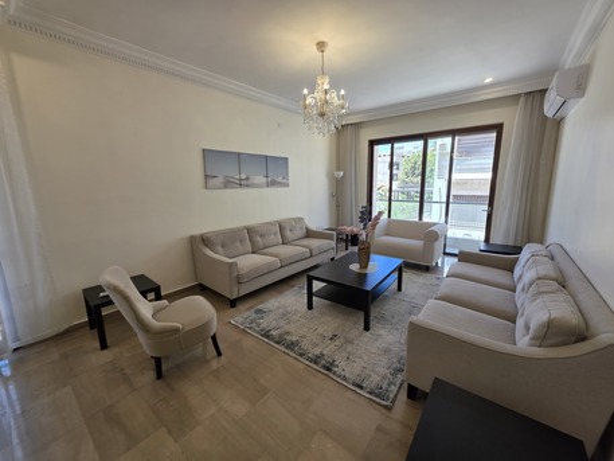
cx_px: 307
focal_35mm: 13
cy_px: 230
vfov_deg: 89.9
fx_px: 231
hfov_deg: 106.2
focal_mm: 2.2
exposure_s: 1/100
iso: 32
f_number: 1.9
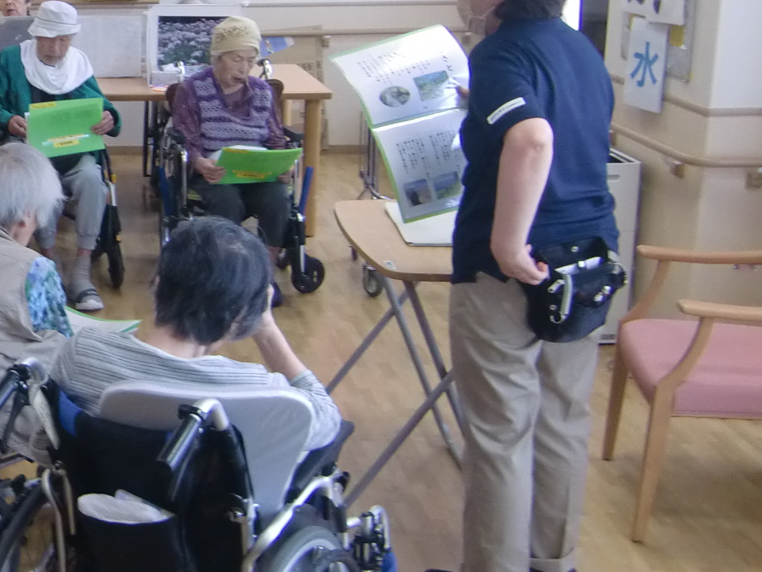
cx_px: -104
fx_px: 1409
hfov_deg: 27.4
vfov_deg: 22.9
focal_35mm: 64
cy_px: 202
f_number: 2.6
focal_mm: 4.9
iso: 250
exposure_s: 1/60
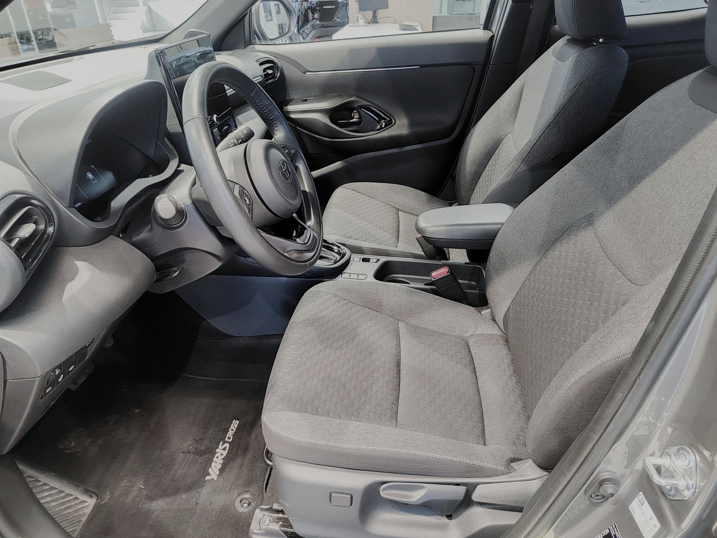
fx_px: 476
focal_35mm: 23
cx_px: 358
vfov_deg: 58.9
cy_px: 269
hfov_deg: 73.9
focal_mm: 5.52
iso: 731
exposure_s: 1/60
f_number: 1.9
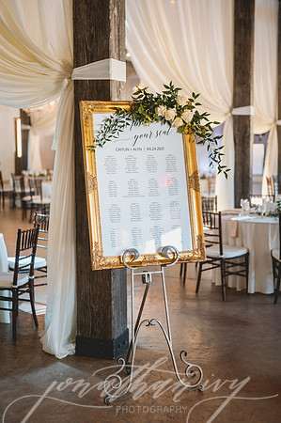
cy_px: 212
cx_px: 140
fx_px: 587
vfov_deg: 39.6
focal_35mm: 50
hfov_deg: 26.9
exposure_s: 1/60
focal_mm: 50
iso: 160
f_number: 1.8
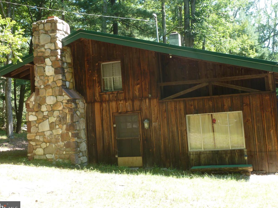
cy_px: 91
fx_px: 361
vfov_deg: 32.1
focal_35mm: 45
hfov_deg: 42.1
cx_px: 145
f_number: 3.8
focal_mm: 6.8
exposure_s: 1/60
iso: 100
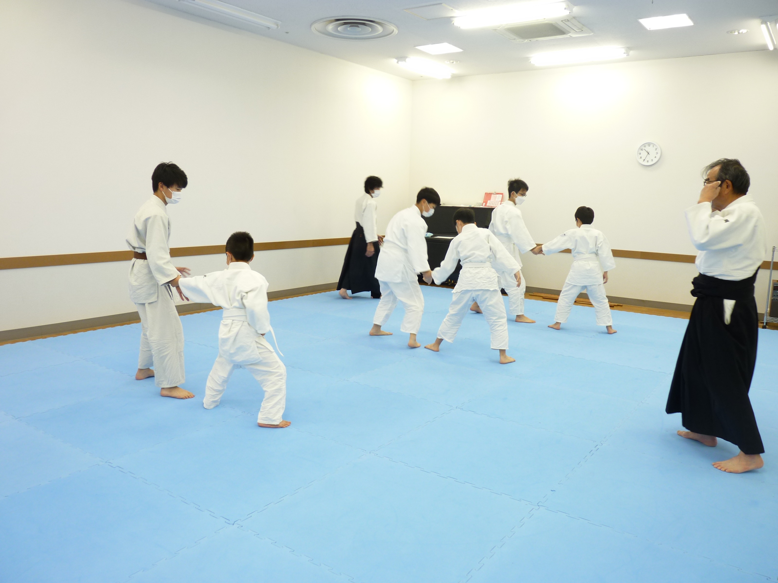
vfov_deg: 49.7
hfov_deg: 63.4
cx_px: 389
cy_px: 292
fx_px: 629
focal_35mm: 28
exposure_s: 1/30
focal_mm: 4.9
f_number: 2.8
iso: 100
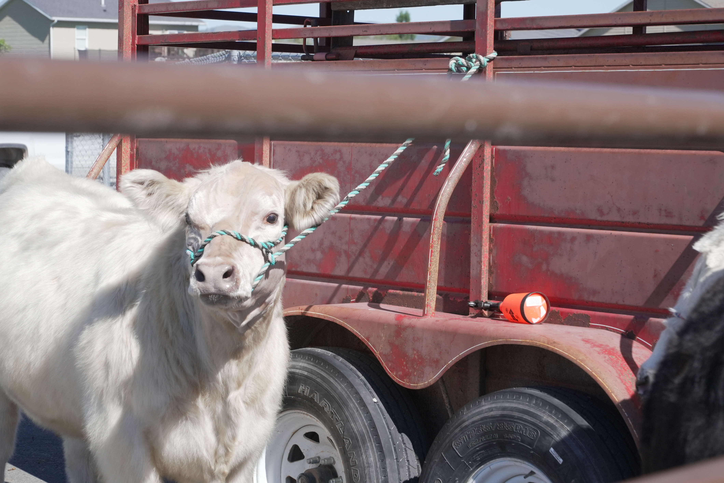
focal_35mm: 89
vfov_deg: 15.4
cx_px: 362
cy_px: 242
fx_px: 1791
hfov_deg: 22.9
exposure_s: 1/3200
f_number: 10
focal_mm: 89
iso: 2500
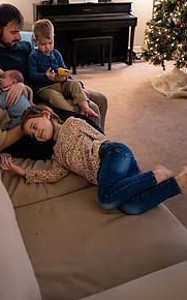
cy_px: 79
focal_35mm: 38
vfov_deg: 49.7
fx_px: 310
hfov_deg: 33.5
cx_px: 75
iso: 3200
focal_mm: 24
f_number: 2.8
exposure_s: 1/250
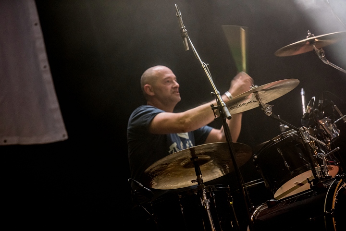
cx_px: 173
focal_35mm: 165
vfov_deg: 8.3
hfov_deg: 12.4
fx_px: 1587
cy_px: 116
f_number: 2.8
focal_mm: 165
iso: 3200
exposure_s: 1/80
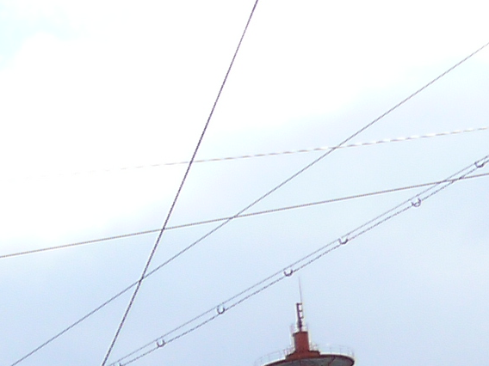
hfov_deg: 6.4
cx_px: -832
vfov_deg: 5.0
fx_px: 4083
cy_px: 912
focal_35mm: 289
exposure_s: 1/500
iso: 100
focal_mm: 9.4
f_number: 6.3
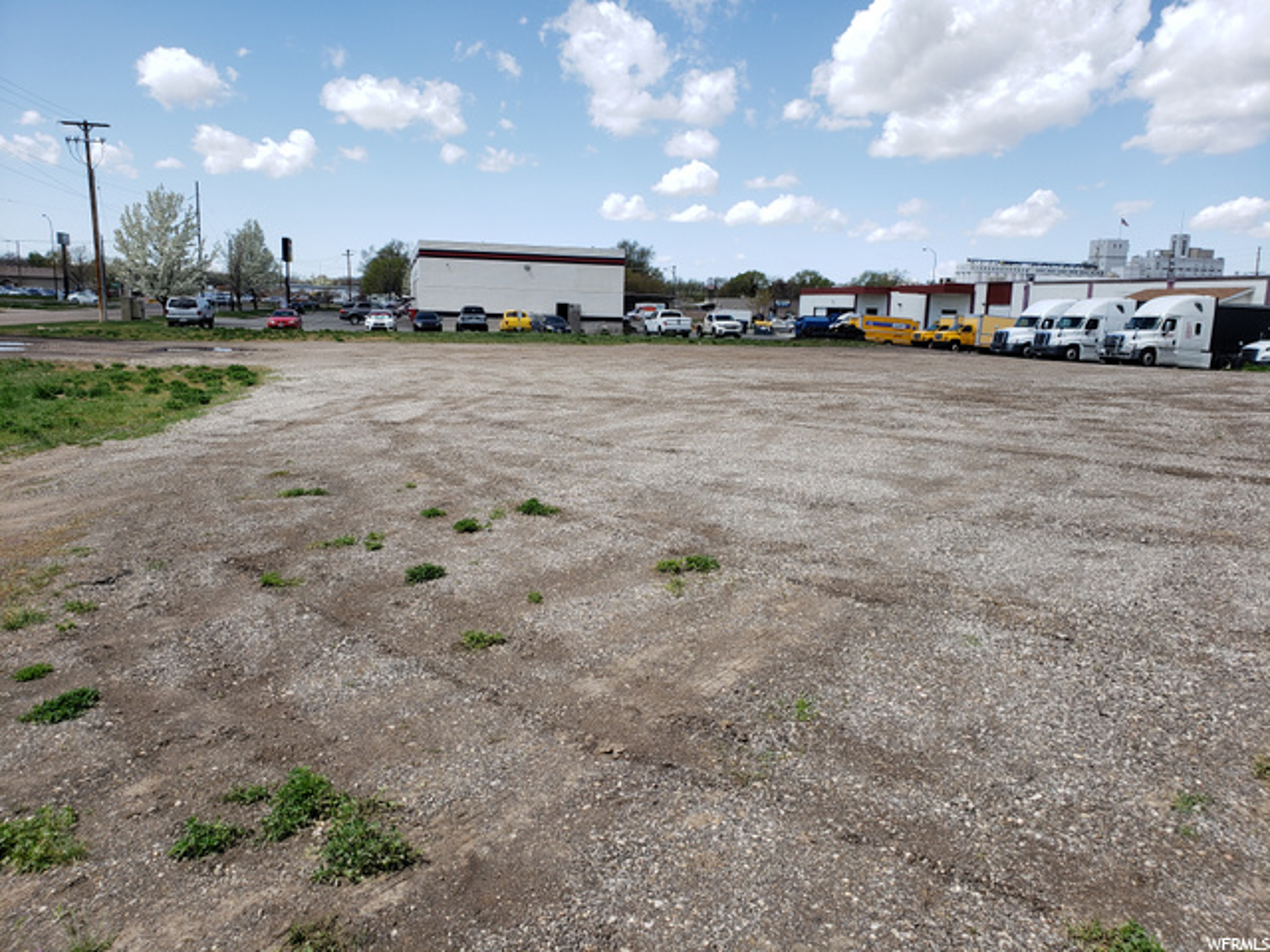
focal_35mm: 26
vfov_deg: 53.1
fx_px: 954
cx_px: 635
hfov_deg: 67.3
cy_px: 476
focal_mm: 4.3
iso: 50
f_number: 2.4
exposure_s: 1/1206
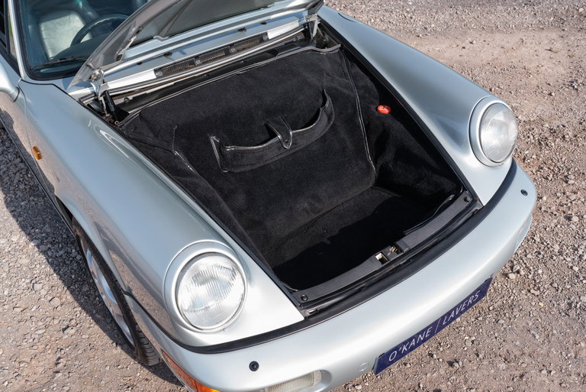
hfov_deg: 54.4
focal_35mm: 35
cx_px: 293
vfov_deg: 37.9
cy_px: 196
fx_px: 570
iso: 500
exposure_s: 1/160
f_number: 7.1
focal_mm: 35
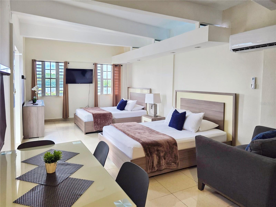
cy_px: 104
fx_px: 183
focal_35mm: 23
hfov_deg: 73.9
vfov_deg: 58.9
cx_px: 138
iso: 80
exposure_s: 1/120
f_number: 1.7
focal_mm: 6.3
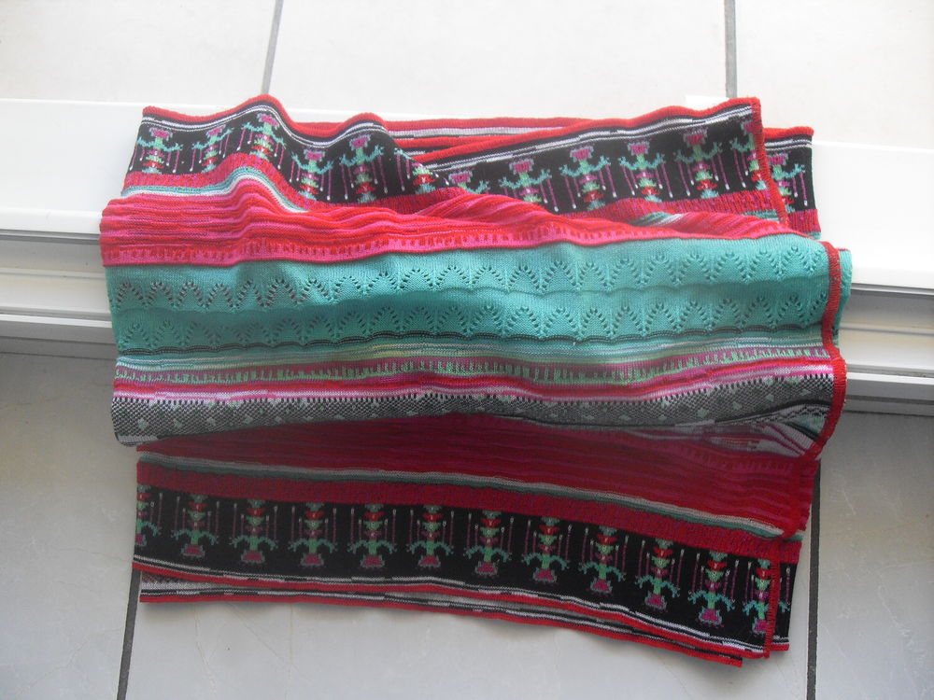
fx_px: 998
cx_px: 467
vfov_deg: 38.7
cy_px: 350
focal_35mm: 37
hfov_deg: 50.1
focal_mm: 6.3
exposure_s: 1/60
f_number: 2.8
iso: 100
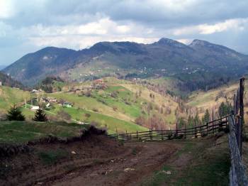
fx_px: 272
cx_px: 124
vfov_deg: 37.7
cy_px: 93
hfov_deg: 49.0
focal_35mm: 38
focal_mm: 6.3
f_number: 4
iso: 80
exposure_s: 1/500
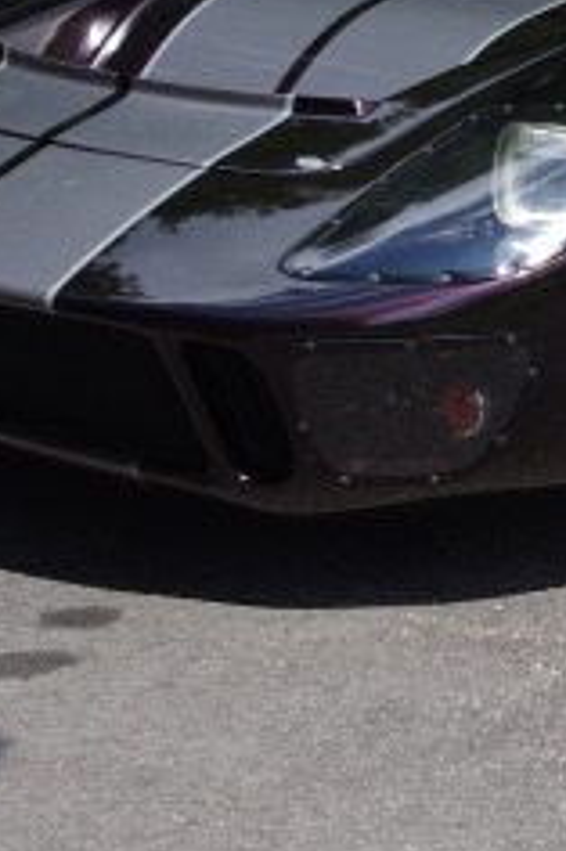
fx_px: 3353
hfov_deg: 9.2
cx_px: 1065
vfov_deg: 14.3
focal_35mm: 142
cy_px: 41
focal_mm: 28.1
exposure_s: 1/500
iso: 200
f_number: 5.6
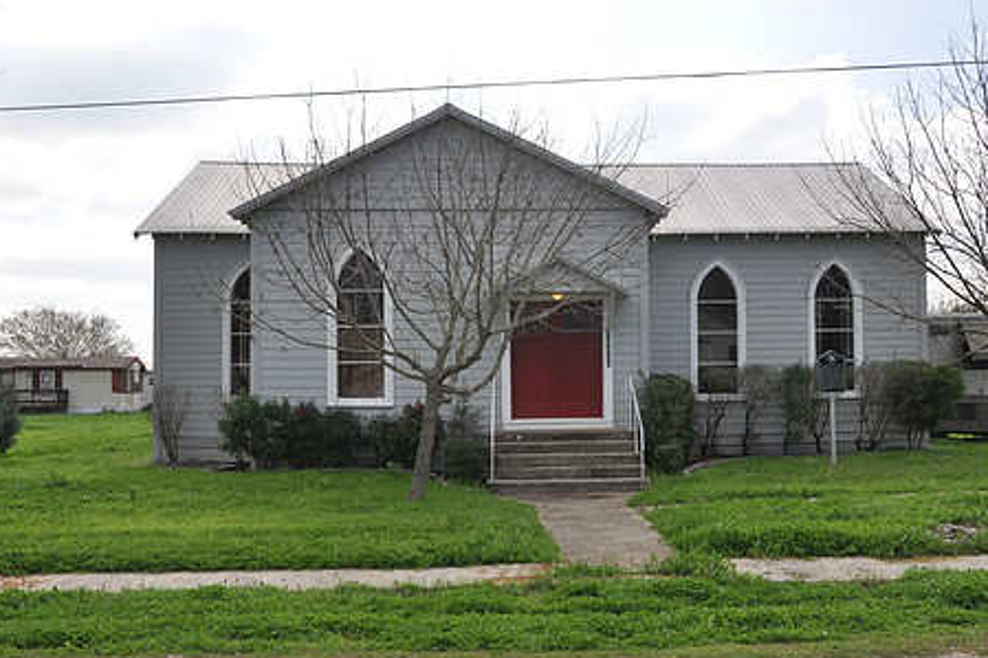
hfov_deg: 47.7
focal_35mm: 41
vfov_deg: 32.9
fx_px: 1115
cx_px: 557
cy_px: 333
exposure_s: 1/200
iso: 200
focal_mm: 21
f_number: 10
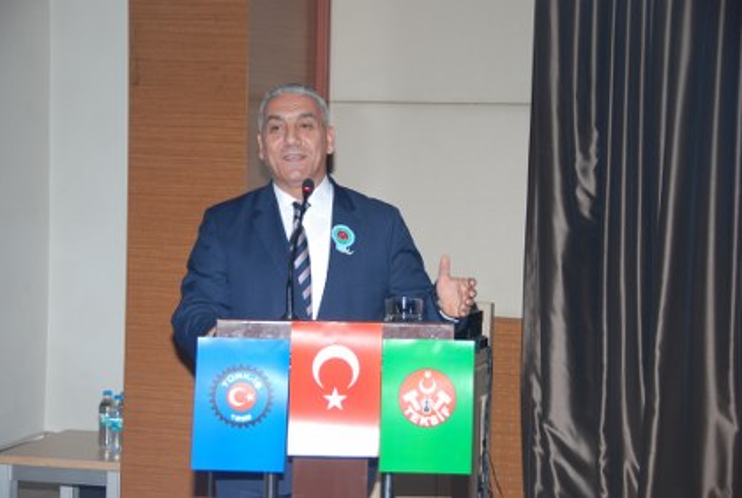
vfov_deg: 16.6
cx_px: 371
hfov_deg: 24.6
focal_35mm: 82
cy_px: 249
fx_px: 1704
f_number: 4.8
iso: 200
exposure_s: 1/60
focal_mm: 55
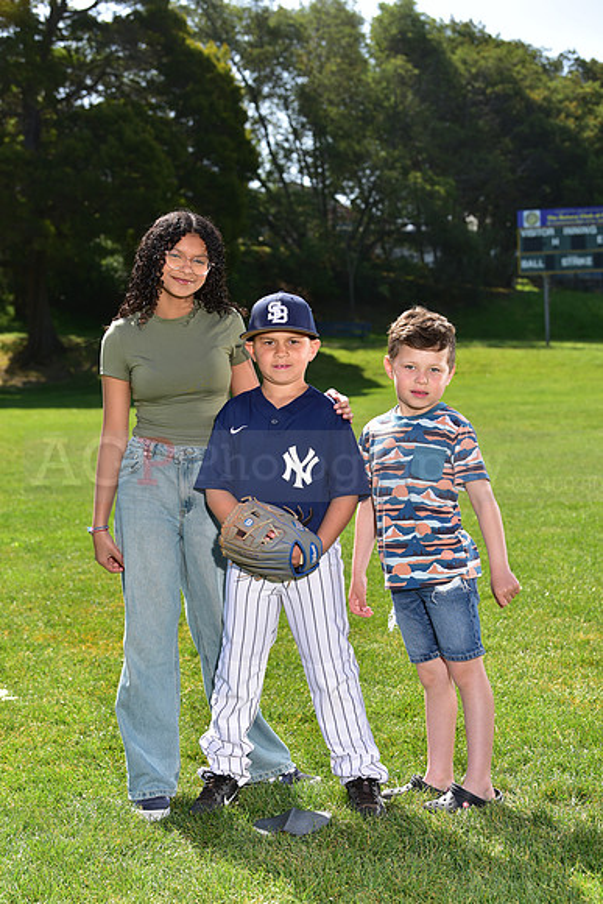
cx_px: 302
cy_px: 452
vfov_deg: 28.8
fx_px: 1758
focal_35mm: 70
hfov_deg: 19.5
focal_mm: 70
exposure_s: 1/250
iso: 80
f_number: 5.6
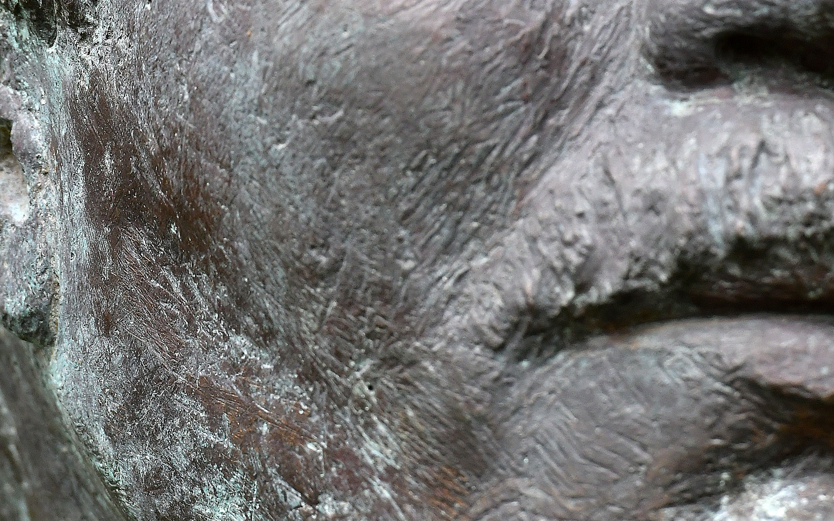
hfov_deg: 3.8
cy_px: 27
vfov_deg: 2.4
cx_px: 567
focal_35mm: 549
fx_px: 12478
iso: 640
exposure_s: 1/320
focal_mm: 200
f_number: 6.3
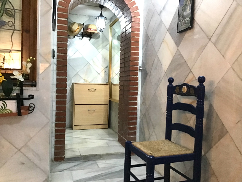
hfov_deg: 58.4
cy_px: 91
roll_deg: -1.5
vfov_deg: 45.4
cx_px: 121
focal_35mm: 31
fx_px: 217
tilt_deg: -5.6
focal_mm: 3.3
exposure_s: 1/33
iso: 250
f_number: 2.4
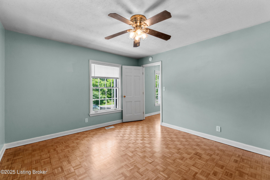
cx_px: 135
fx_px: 112
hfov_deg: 100.4
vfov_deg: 77.3
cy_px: 90
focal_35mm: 15
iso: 400
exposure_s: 1/8
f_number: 9
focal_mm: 10
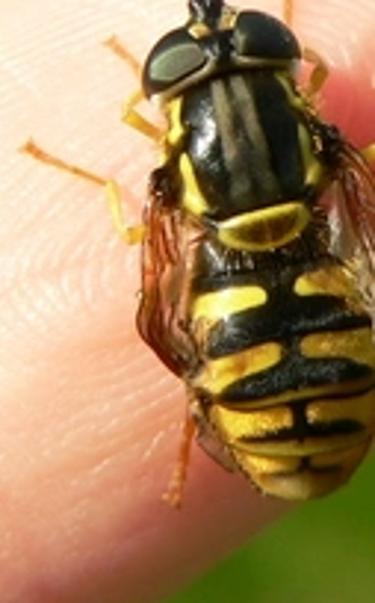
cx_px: 251
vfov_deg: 10.5
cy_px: 195
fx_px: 3280
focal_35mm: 200
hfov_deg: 6.5
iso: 80
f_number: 4
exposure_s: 1/500
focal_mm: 9.9
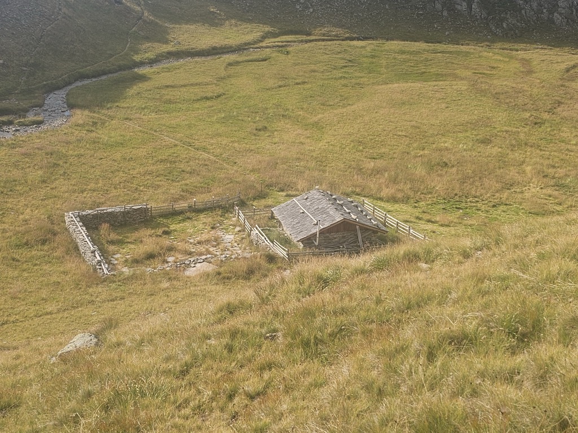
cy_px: 216
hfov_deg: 73.9
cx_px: 289
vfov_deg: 58.9
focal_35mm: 23
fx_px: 384
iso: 10
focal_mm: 6.3
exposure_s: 1/631
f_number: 1.7
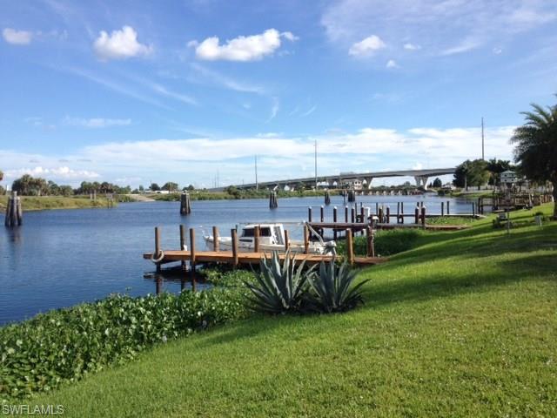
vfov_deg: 40.7
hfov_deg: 52.6
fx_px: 563
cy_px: 209
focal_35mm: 35
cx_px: 278
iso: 50
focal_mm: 4.28
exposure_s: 1/1623
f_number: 2.4
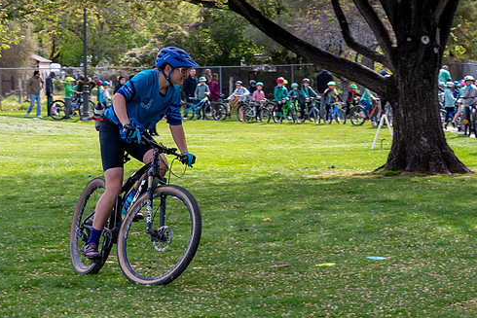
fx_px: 2014
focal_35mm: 152
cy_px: 137
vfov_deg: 9.0
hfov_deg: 13.5
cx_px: 166
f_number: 7.1
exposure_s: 1/160
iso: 200
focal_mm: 70
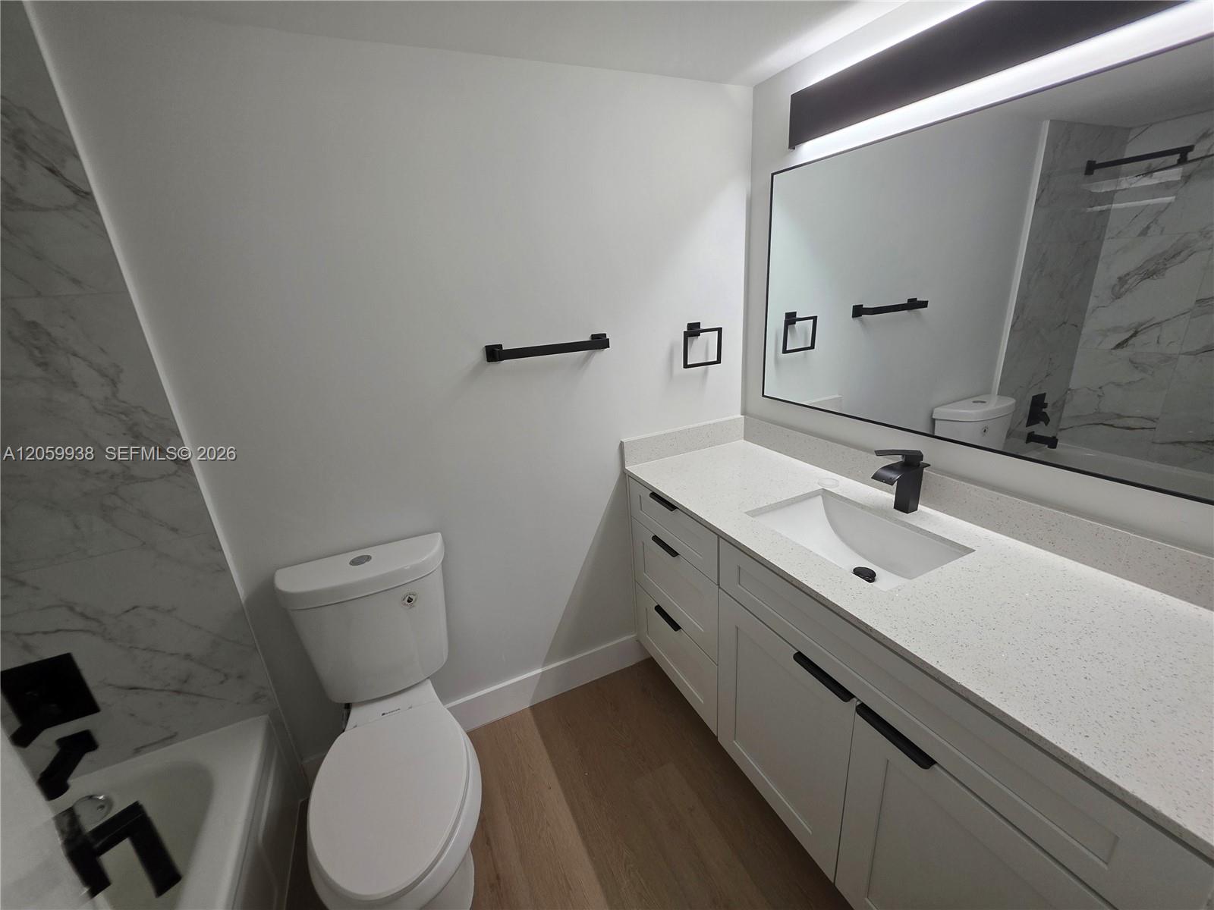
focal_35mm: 13
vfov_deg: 89.9
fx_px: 456
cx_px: 607
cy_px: 455
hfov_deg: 106.2
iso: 100
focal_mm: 2.2
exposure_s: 1/120
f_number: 1.9
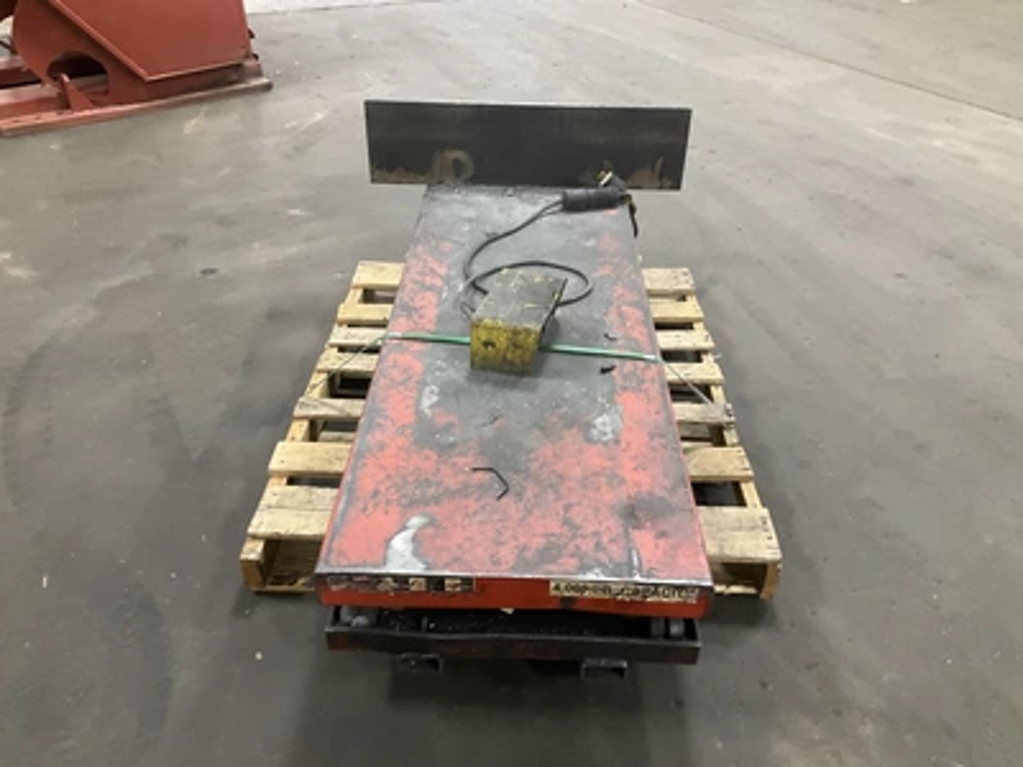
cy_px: 384
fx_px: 857
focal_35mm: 29
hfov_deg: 61.7
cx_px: 512
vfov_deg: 48.2
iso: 250
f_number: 1.8
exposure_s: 1/40
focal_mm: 3
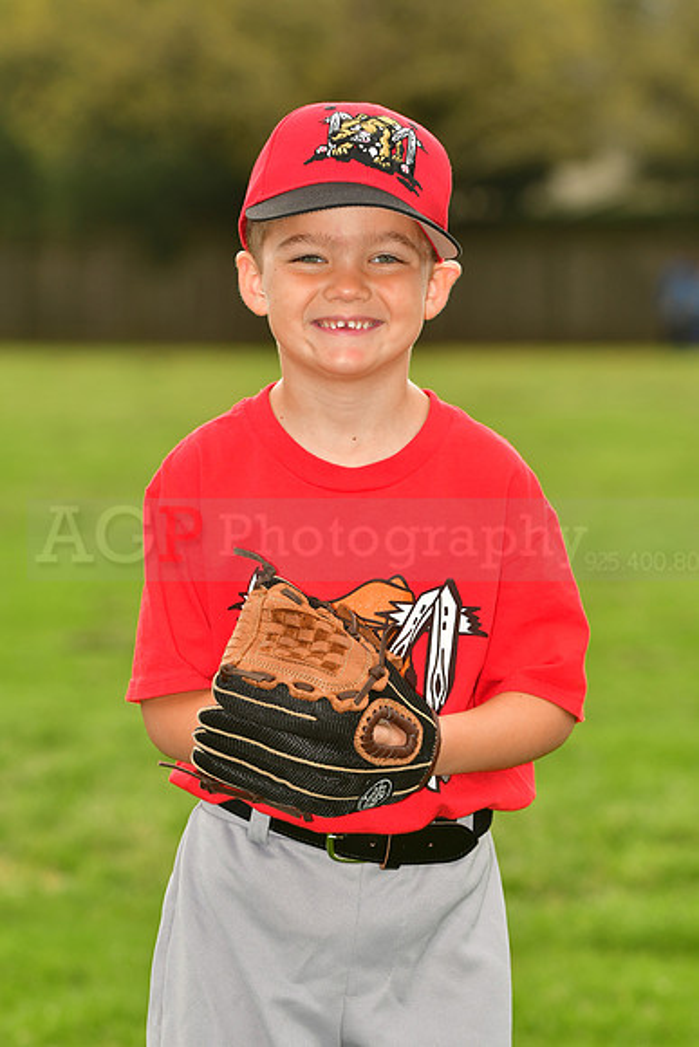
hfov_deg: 6.8
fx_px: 5894
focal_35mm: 202
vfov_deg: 10.2
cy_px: 524
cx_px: 350
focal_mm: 135
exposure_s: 1/500
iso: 200
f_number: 5
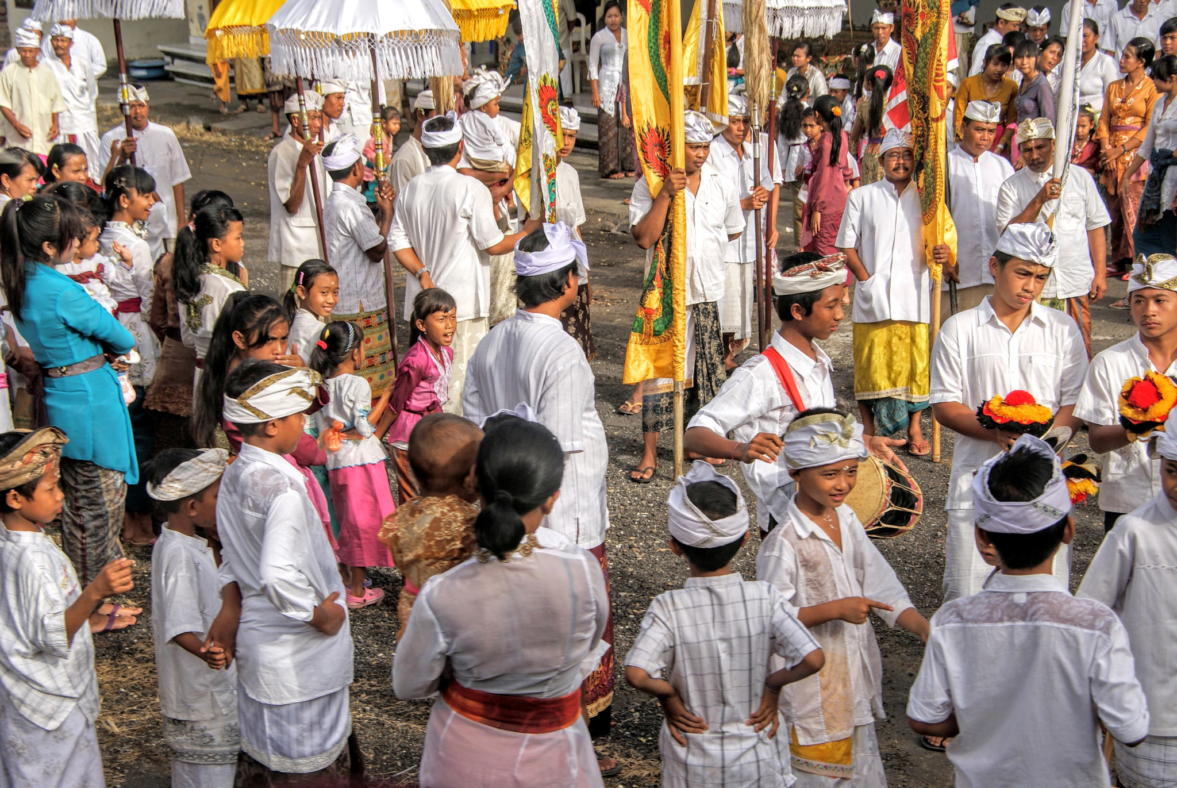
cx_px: 588
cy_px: 394
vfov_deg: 18.2
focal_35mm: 75
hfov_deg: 27.0
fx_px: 2455
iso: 100
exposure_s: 1/200
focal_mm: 50
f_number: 7.1
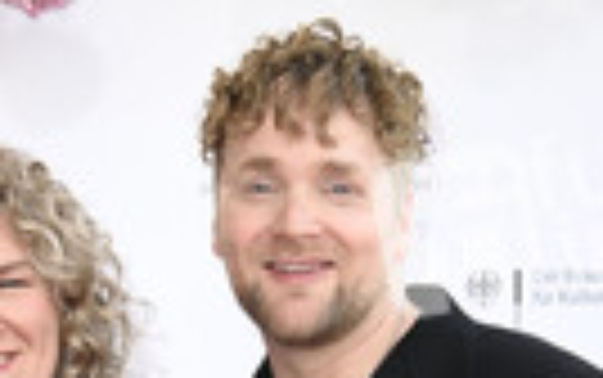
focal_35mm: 259
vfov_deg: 4.9
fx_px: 4260
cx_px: 194
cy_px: 886
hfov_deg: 8.1
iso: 500
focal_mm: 85
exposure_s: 1/250
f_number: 6.3
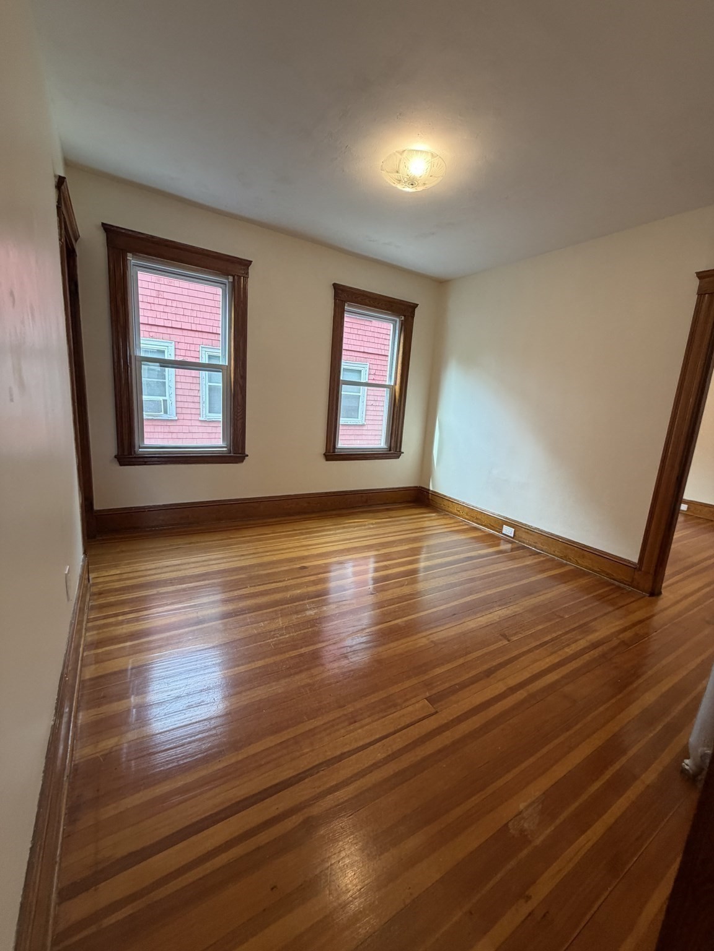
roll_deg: -5.9
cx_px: 357
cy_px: 476
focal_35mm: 14
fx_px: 385
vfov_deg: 102.1
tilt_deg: -12.7
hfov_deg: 85.7
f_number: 2.2
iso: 250
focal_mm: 2.22
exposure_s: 1/120
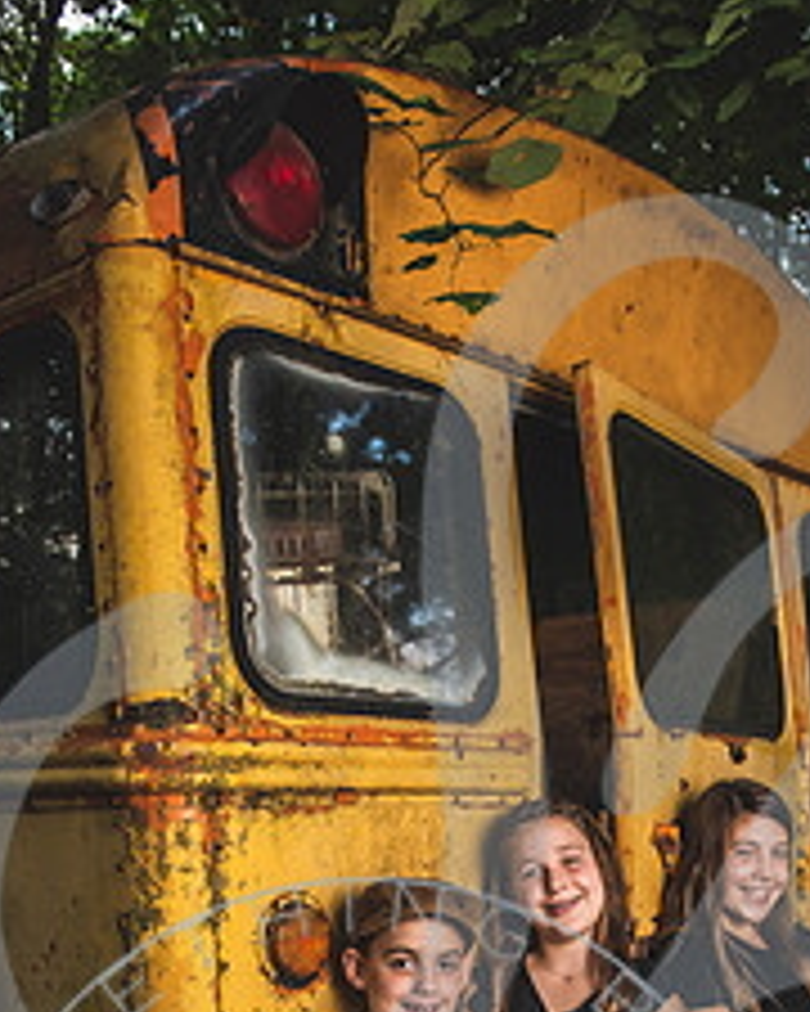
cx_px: 572
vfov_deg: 37.8
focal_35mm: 45
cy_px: 954
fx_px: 1348
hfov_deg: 33.0
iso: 100
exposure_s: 1/160
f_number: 2.8
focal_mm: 24
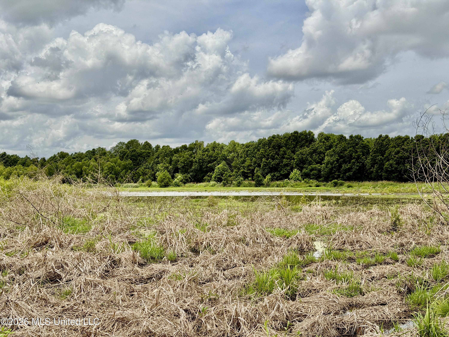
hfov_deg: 39.7
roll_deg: +0.4
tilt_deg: +1.2
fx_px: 623
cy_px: 168
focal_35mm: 48
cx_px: 224
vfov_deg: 30.3
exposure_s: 1/8772
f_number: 1.78
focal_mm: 6.76
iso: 64
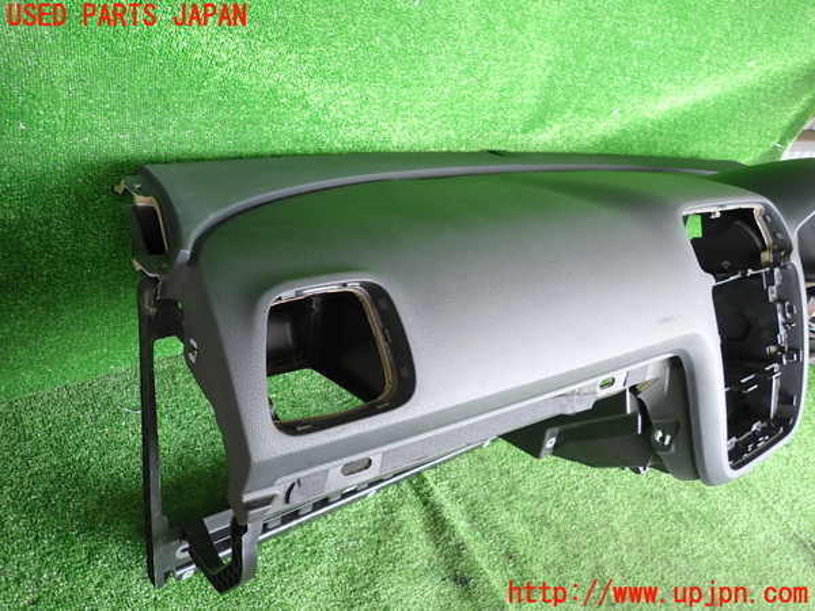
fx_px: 589
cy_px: 306
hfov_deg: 69.4
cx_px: 408
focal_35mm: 25
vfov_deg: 54.9
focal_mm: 4.5
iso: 200
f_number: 2
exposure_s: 1/50
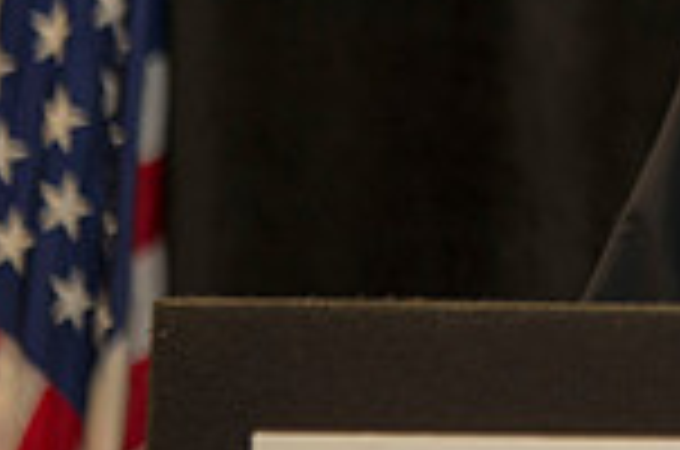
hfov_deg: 4.0
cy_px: 189
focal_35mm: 519
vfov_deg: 2.6
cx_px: 1207
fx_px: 9783
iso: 1600
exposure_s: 1/160
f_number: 2.8
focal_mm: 135
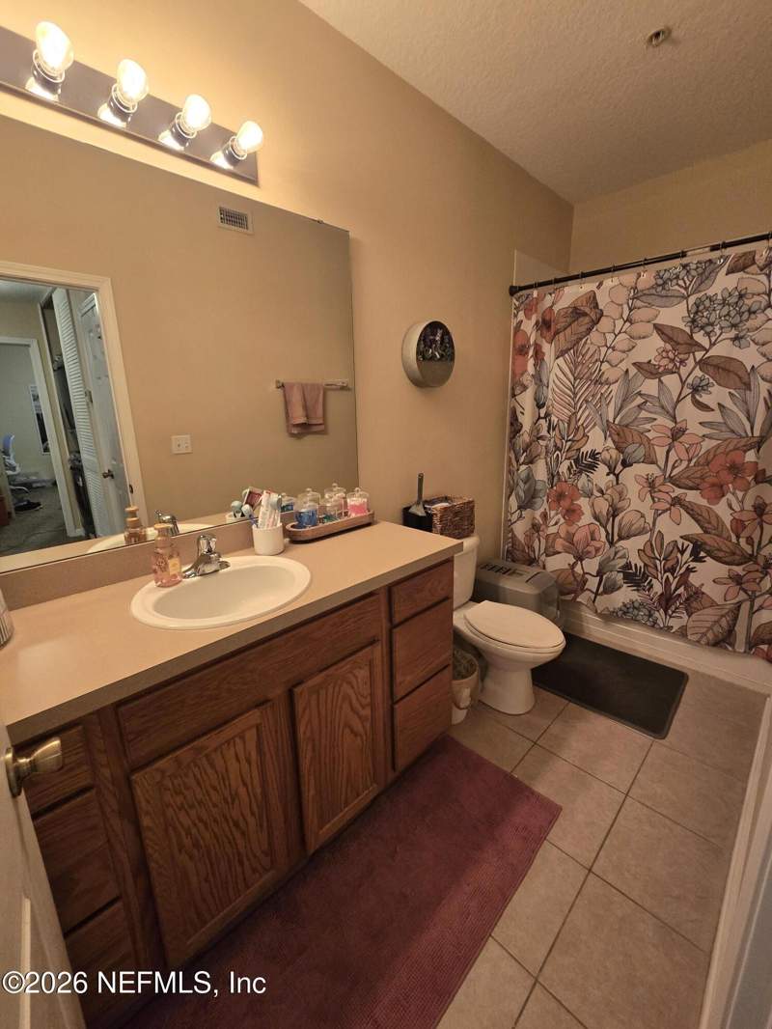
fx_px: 386
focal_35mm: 13
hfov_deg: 89.9
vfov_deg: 106.2
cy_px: 514
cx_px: 386
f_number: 2.2
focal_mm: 2.2
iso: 250
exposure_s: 1/60
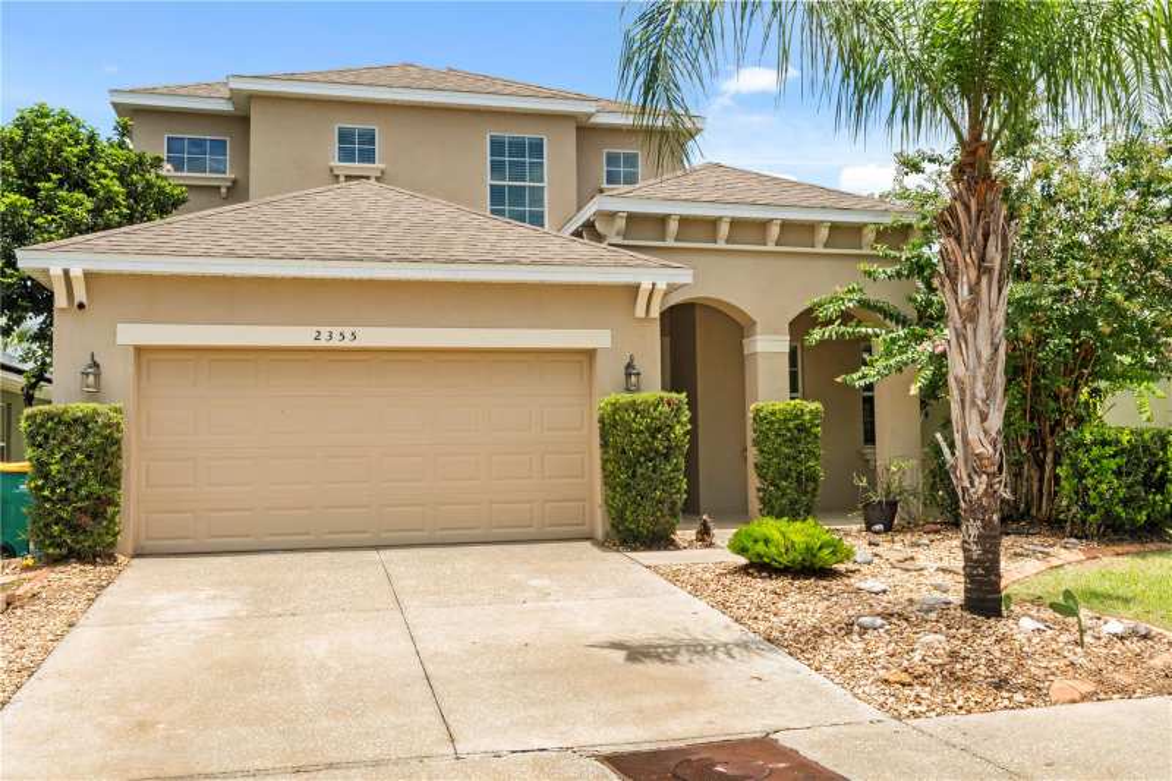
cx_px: 586
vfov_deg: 38.9
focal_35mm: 34
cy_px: 390
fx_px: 1107
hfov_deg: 55.8
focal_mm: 34
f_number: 22
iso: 320
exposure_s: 1/30
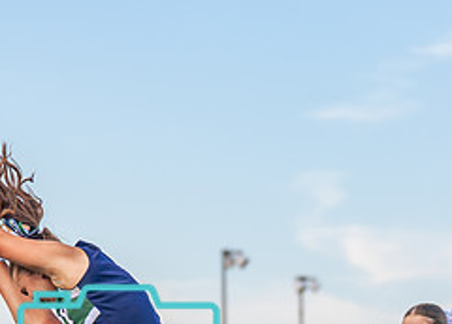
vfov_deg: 4.7
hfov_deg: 6.6
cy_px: 443
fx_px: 3933
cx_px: 118
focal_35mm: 306
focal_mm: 79
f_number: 2.8
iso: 500
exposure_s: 1/2500
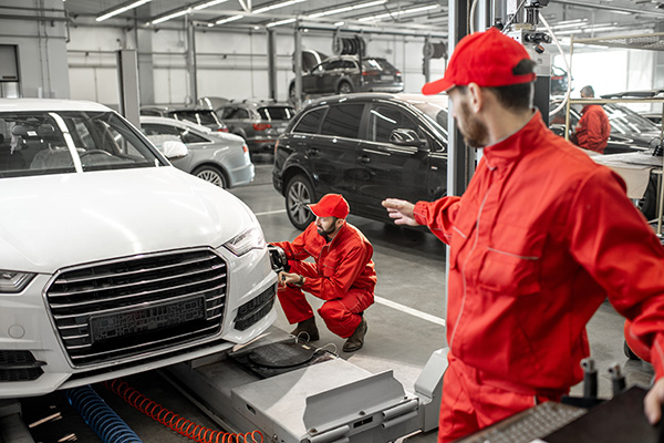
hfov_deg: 54.4
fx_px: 646
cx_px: 332
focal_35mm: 35
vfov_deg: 37.9
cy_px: 222
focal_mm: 35
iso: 500
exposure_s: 1/200
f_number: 2.2
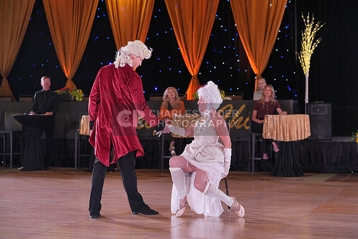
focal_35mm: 74
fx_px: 736
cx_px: 179
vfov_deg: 18.4
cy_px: 120
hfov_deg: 27.3
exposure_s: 1/400
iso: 2000
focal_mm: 74
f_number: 4
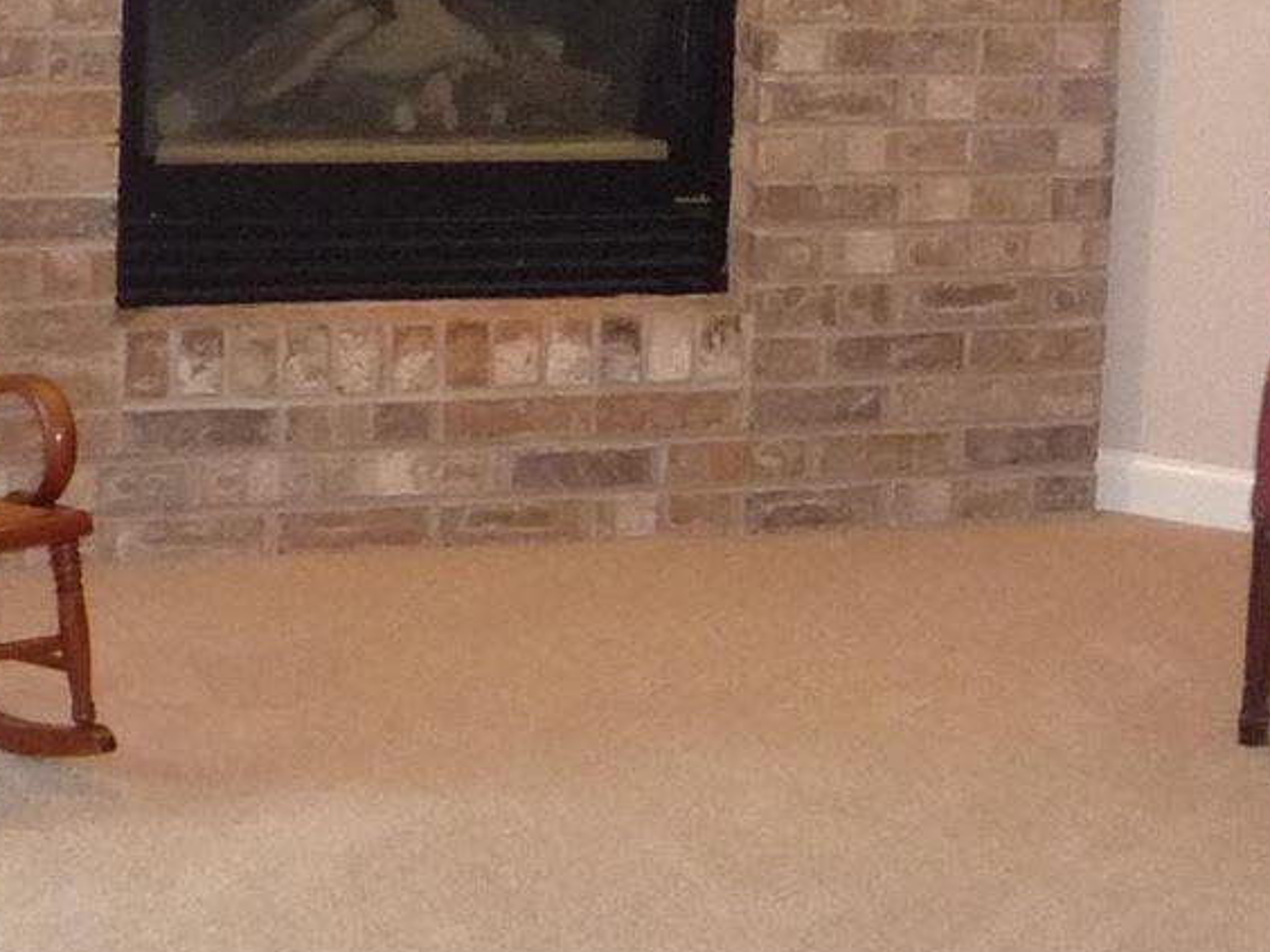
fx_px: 3999
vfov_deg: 13.4
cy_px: 11
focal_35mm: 109
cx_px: 725
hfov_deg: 18.0
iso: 400
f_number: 3.3
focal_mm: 5.2
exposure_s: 1/30
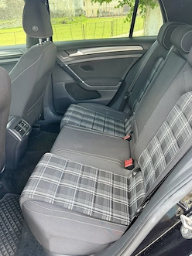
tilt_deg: -28.8
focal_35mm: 29
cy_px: 137
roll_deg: +3.5
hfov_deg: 48.2
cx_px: 97
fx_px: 215
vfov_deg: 61.6
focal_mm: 6.76
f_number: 1.78
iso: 200
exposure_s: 1/101
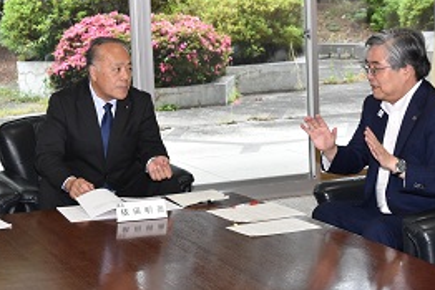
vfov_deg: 13.3
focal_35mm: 103
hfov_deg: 19.8
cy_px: 98
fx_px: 1245
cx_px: 165
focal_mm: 40
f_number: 8
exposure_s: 1/125
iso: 1600
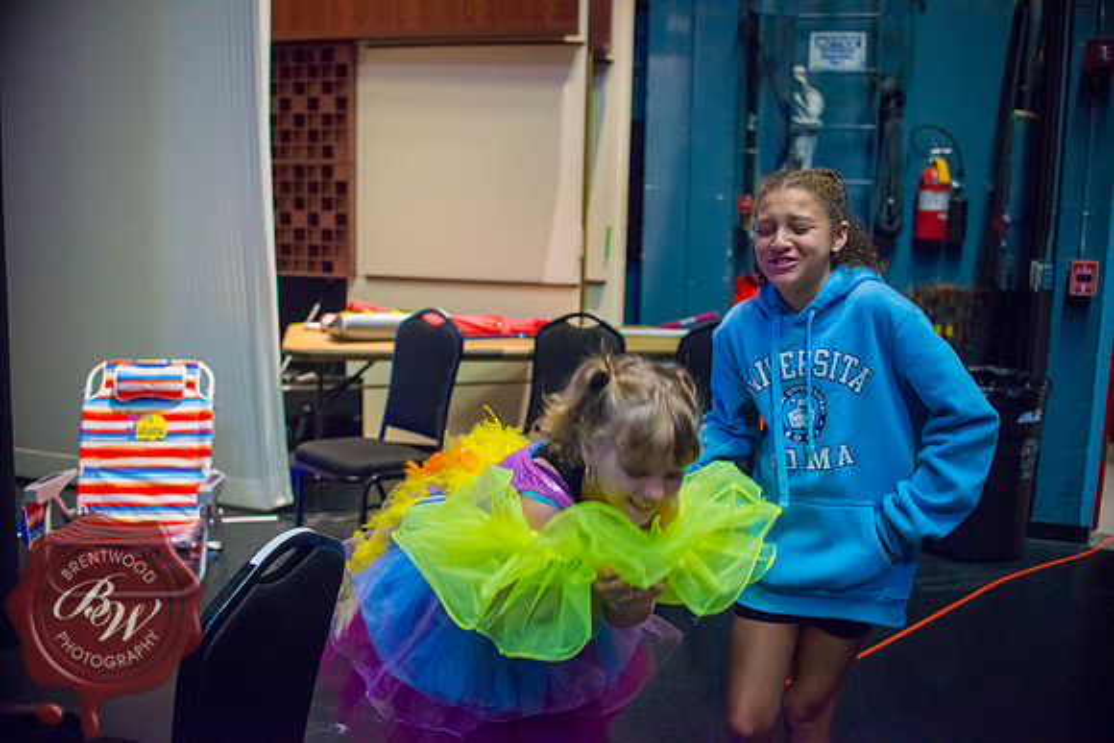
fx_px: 1083
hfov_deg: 54.4
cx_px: 557
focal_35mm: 35
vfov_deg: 37.9
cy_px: 372
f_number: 2.8
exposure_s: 1/125
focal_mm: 35
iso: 6400
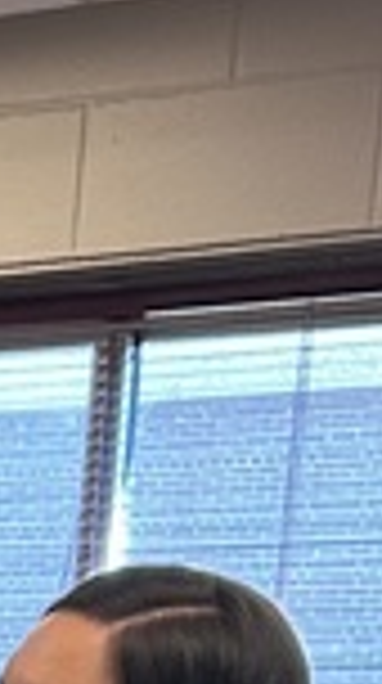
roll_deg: -0.6
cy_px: 1710
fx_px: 3455
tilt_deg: -15.7
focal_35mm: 191
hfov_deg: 5.7
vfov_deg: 9.8
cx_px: -980
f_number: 1.5
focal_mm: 5.7
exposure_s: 1/120
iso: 100
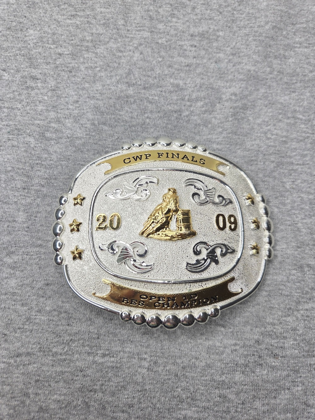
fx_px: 279
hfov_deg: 58.9
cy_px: 210
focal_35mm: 23
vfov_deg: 73.9
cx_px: 158
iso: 64
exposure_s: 1/359
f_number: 1.8
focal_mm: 5.4
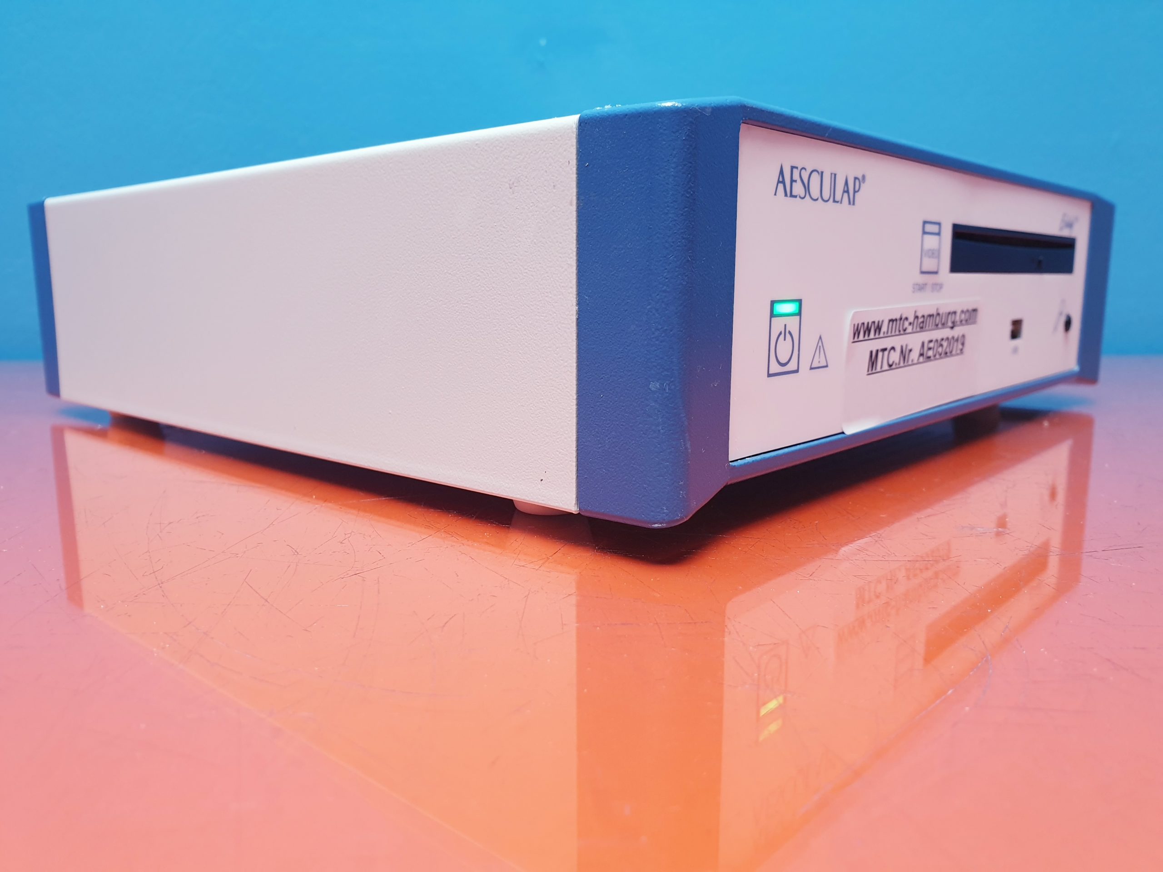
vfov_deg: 53.1
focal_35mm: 26
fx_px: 874
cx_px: 582
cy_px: 436
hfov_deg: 67.3
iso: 160
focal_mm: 4.3
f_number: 2.4
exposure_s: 1/50
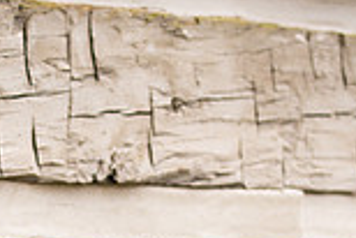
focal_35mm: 302
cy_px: 403
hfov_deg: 6.8
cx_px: 23
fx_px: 2989
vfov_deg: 4.5
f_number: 2.8
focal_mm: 80
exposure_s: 1/60
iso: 200
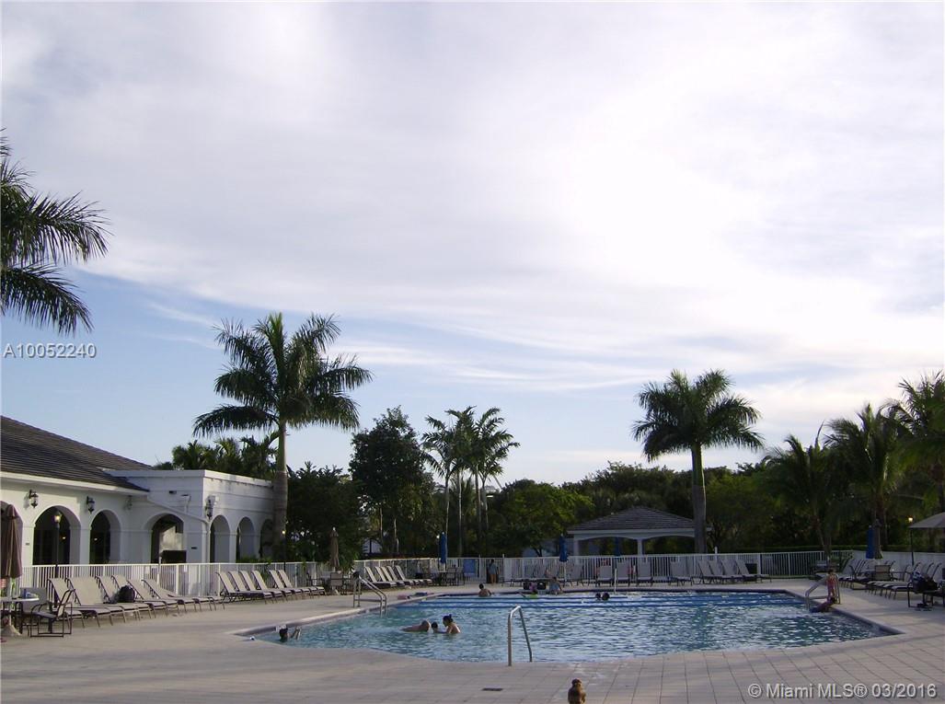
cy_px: 352
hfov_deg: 51.5
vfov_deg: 39.5
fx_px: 980
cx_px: 472
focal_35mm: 36
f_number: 4.7
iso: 100
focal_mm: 6
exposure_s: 1/446
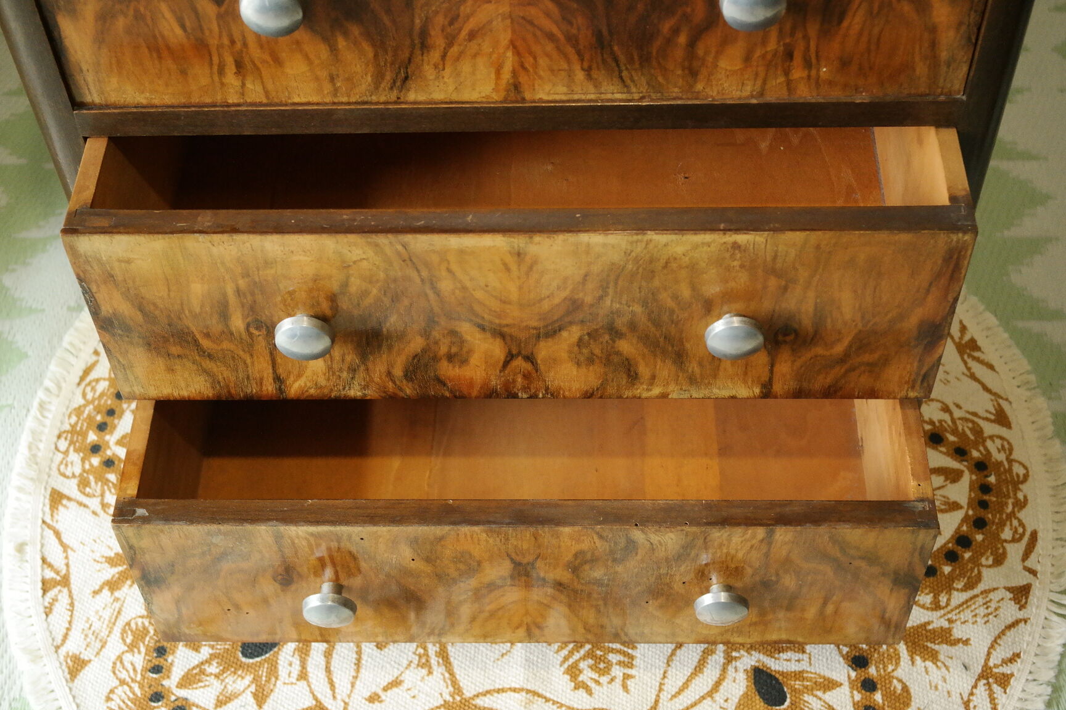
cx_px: 533
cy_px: 355
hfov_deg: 37.5
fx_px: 1569
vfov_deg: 25.5
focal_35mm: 53
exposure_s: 1/30
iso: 1600
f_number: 5.6
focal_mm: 35
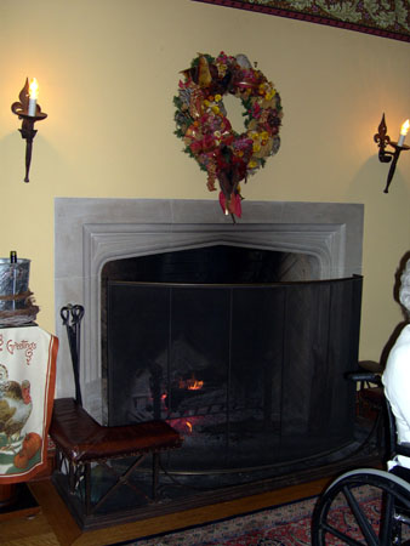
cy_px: 273
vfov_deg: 49.0
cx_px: 205
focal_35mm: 38
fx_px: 600
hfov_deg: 37.8
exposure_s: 1/60
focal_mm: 8
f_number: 2.8
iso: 157
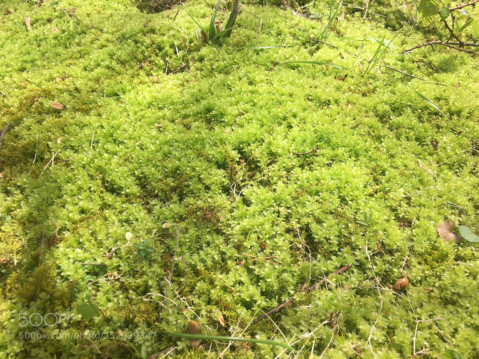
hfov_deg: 61.7
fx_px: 401
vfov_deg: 48.2
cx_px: 240
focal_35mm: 29
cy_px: 180
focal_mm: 4.15
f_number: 2.2
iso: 25
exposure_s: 1/513
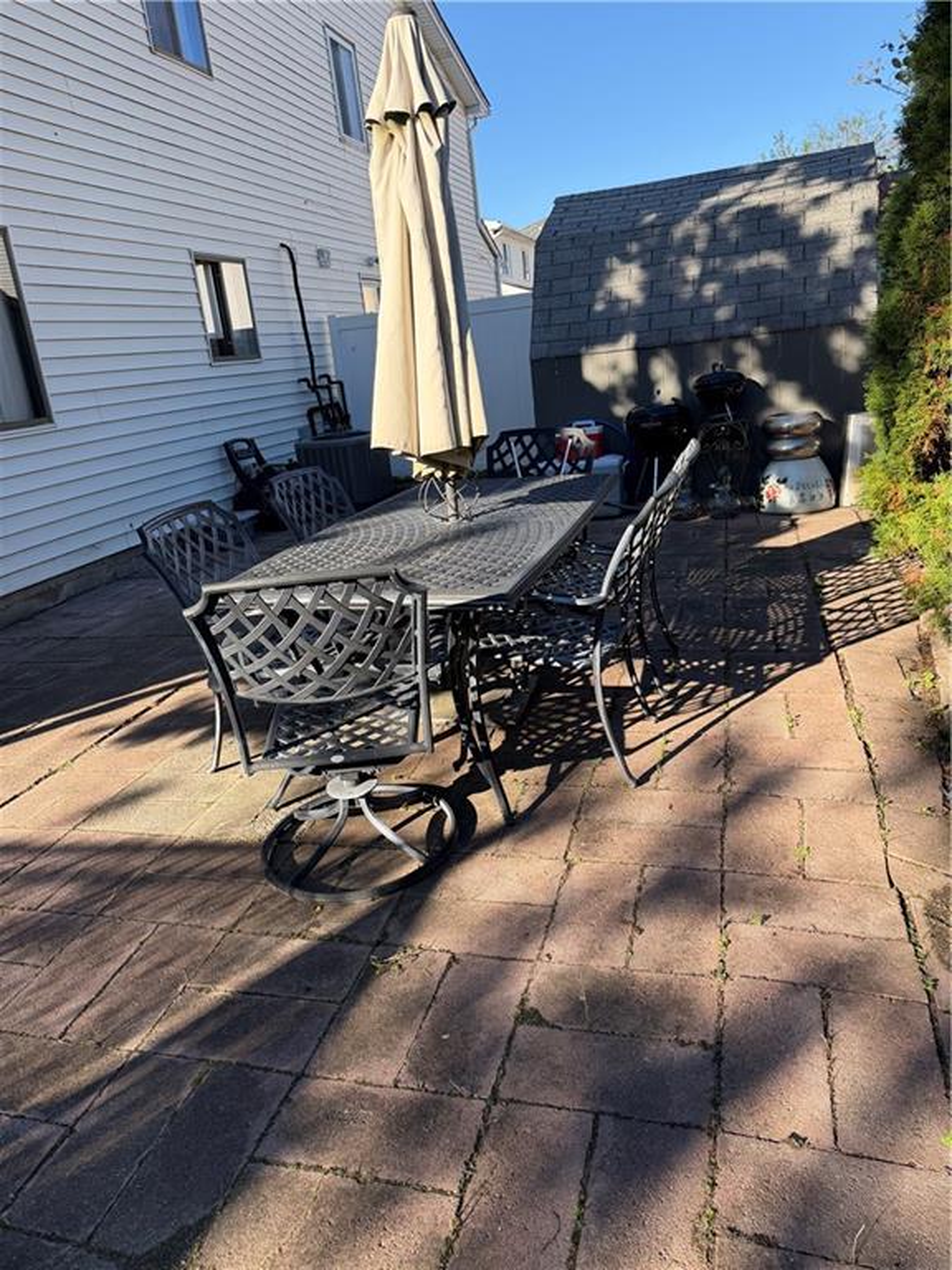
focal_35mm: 24
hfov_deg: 56.8
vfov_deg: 71.6
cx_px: 476
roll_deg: +5.4
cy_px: 635
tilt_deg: -17.2
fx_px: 880
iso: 100
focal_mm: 6.76
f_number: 1.78
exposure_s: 1/1689
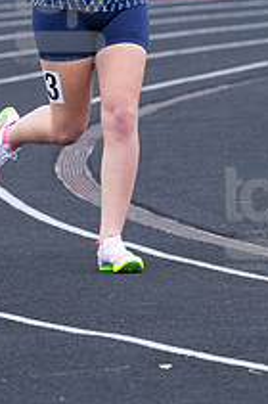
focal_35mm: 590
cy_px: 11
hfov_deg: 2.3
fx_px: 6610
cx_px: 60
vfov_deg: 3.5
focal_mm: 185
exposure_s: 1/1600
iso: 2000
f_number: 5
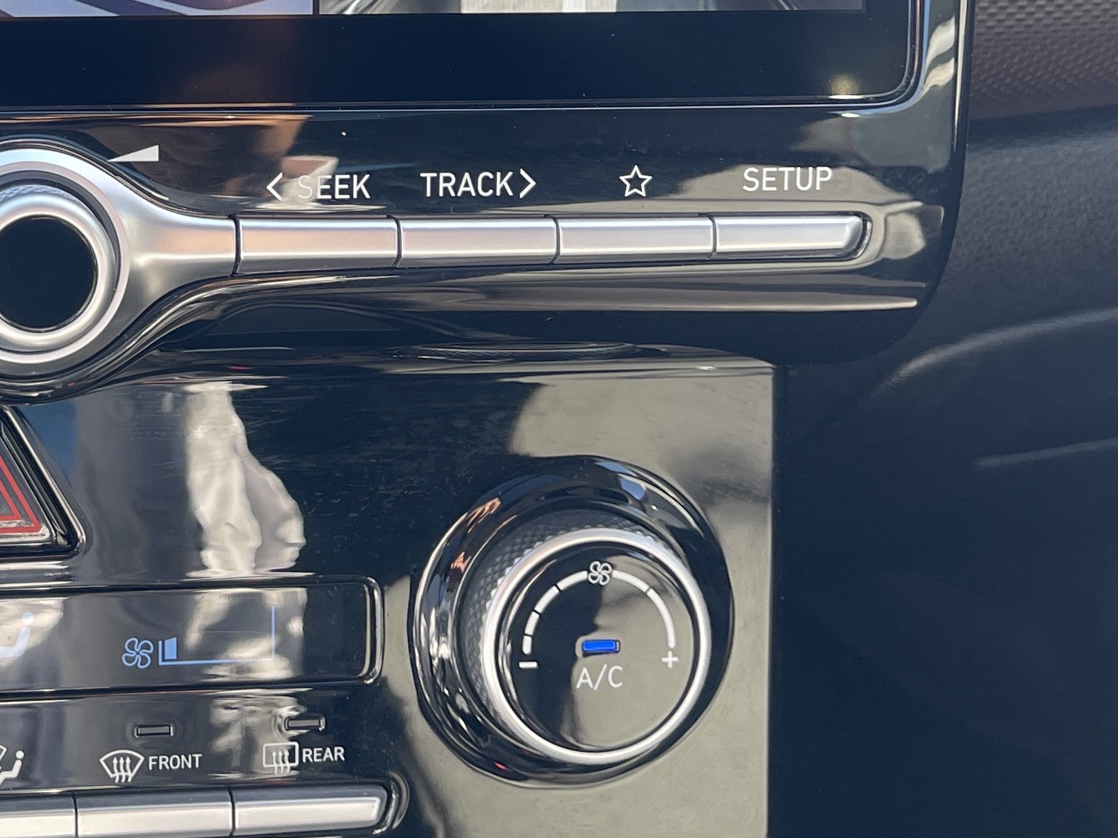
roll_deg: -2.4
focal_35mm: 67
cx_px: -30
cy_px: -85
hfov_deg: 27.1
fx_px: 2164
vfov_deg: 20.9
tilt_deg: -27.4
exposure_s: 1/121
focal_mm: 5.1
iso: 64
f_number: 1.6
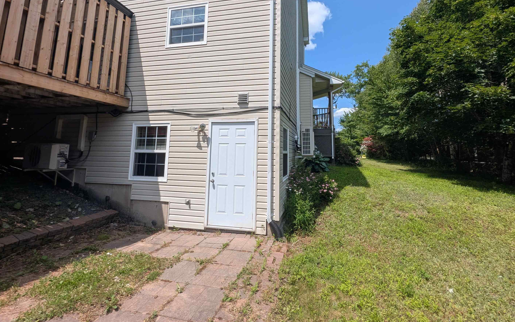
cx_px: 273
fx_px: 211
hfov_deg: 101.3
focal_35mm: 15
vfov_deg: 73.7
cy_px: 124
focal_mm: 1.95
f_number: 2.2
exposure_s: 1/1616
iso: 48
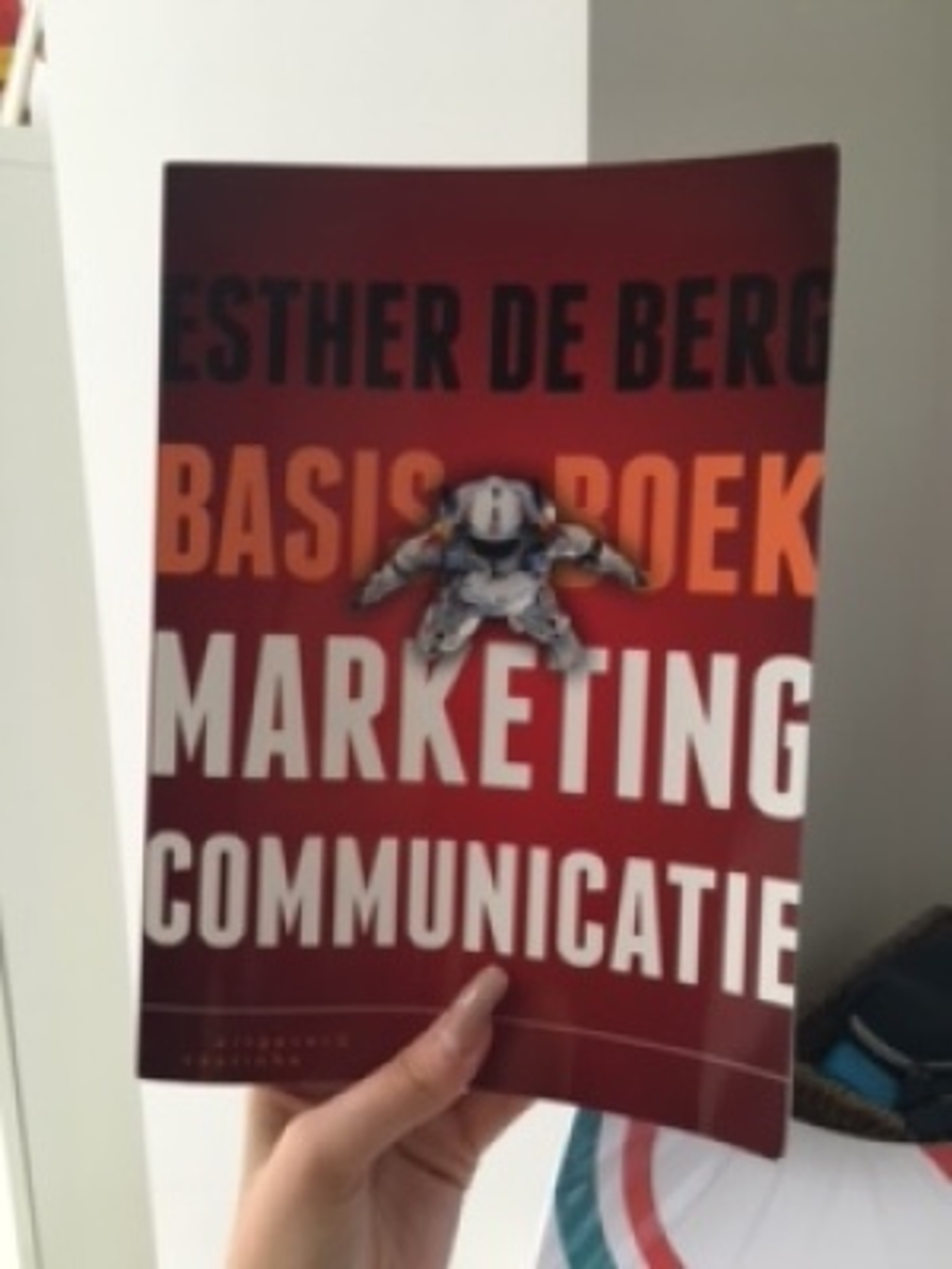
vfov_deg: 61.7
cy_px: 634
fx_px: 1063
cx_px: 476
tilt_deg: -12.5
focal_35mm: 29
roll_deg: +0.9
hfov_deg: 48.2
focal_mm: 4.15
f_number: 2.2
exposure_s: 1/33
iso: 125
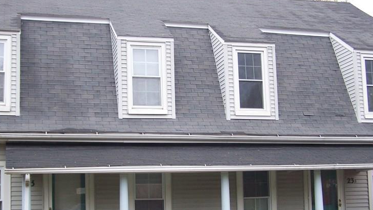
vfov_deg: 20.5
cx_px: 181
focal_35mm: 58
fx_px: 574
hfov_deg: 36.0
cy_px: 159
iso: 80
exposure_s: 1/60
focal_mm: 6.3
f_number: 2.8
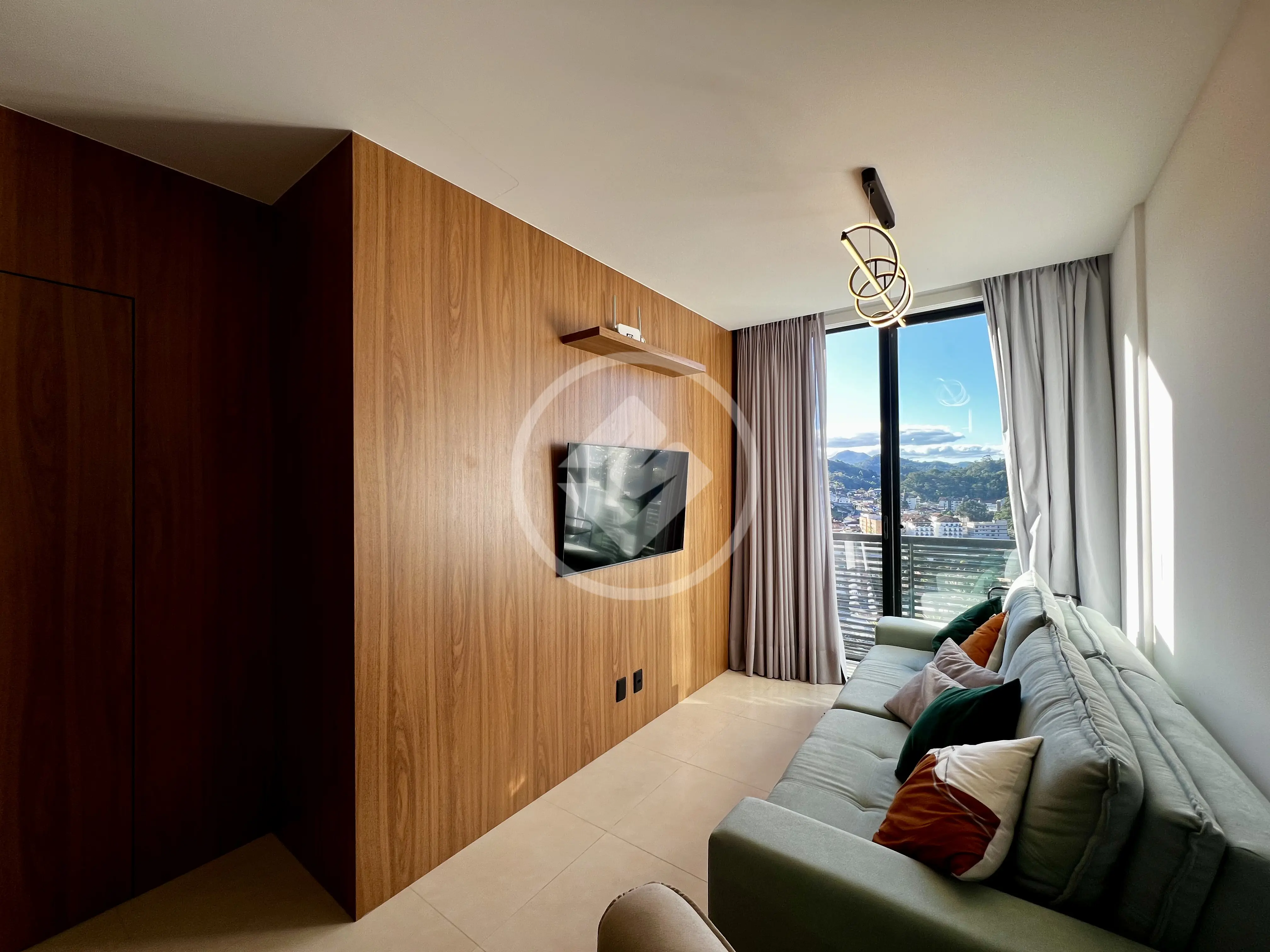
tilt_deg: +0.8
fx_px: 477
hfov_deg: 106.2
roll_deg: +0.7
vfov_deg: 89.9
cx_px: 635
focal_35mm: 13
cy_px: 476
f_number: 1.8
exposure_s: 1/151
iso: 32
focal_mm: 1.57
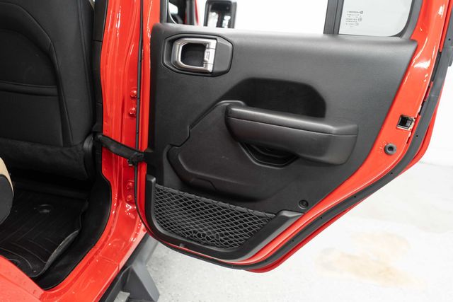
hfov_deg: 65.5
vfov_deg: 46.4
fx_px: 352
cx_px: 226
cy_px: 151
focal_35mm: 28
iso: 800
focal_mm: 28
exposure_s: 1/40
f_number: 3.2
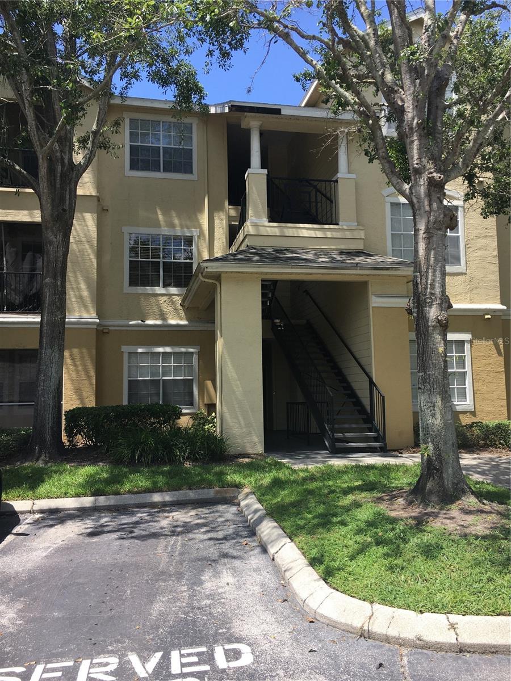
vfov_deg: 61.7
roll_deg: +0.3
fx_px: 571
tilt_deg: +6.7
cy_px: 340
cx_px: 256
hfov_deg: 48.2
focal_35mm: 29
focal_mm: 4.15
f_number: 2.2
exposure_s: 1/810
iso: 25
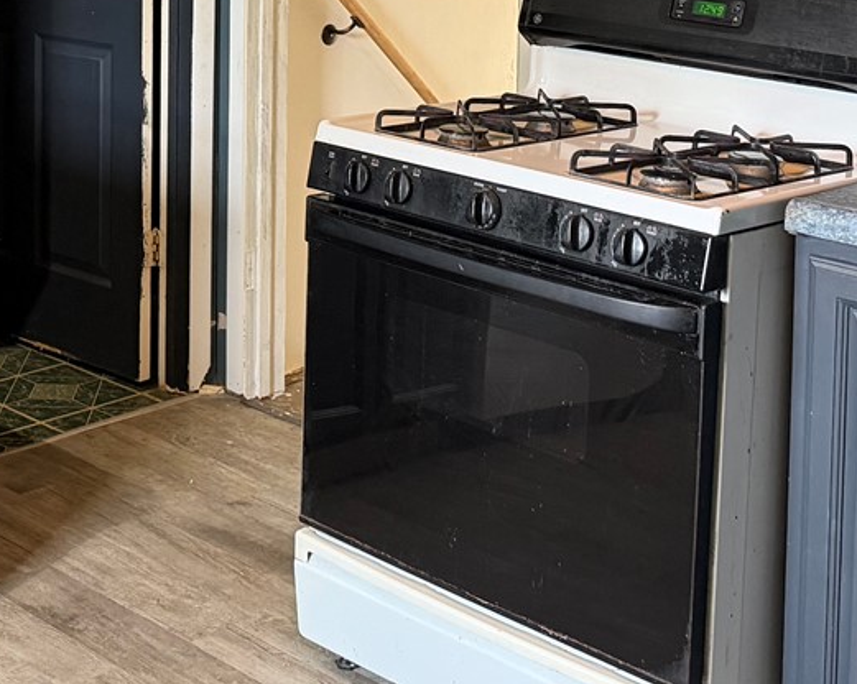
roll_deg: -1.4
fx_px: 1825
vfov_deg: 20.2
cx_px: 188
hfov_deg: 26.0
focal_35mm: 72
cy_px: -90
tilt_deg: -4.2
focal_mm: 6.76
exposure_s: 1/60
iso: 320
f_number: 1.78
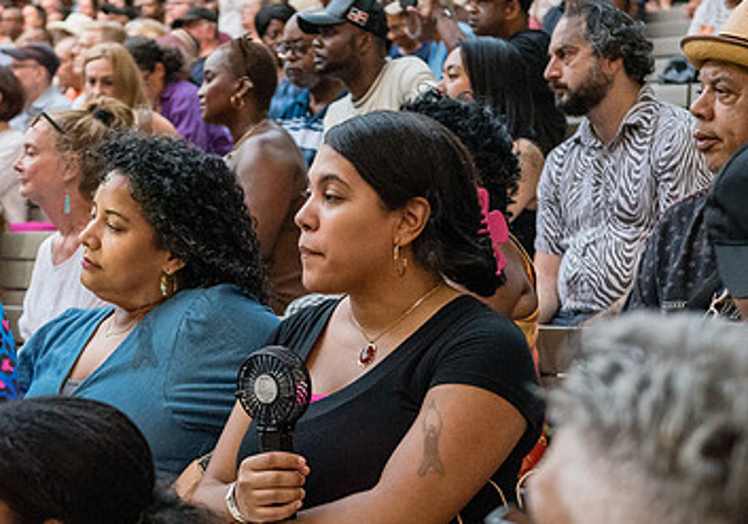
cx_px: 259
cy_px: 360
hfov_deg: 20.0
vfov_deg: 14.1
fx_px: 2110
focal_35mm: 100
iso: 5000
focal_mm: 52
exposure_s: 1/320
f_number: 3.5
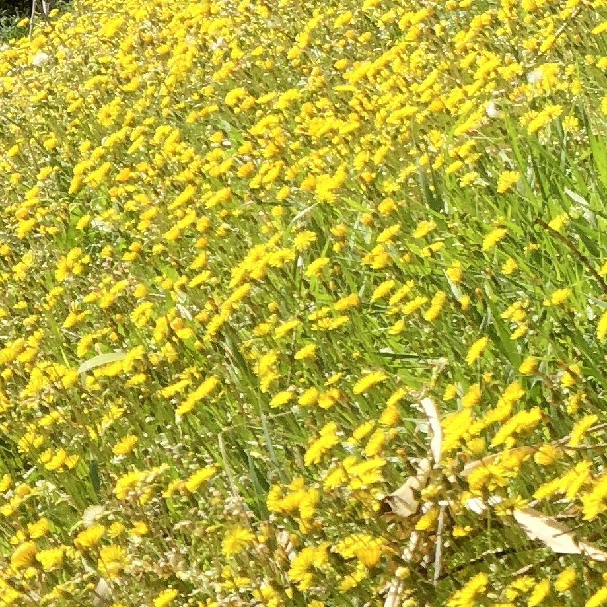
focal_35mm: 221
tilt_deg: -23.4
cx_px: 881
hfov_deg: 7.8
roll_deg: +17.2
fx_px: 4384
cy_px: 229
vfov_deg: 7.9
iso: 20
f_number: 2.8
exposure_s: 1/540
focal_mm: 6.6
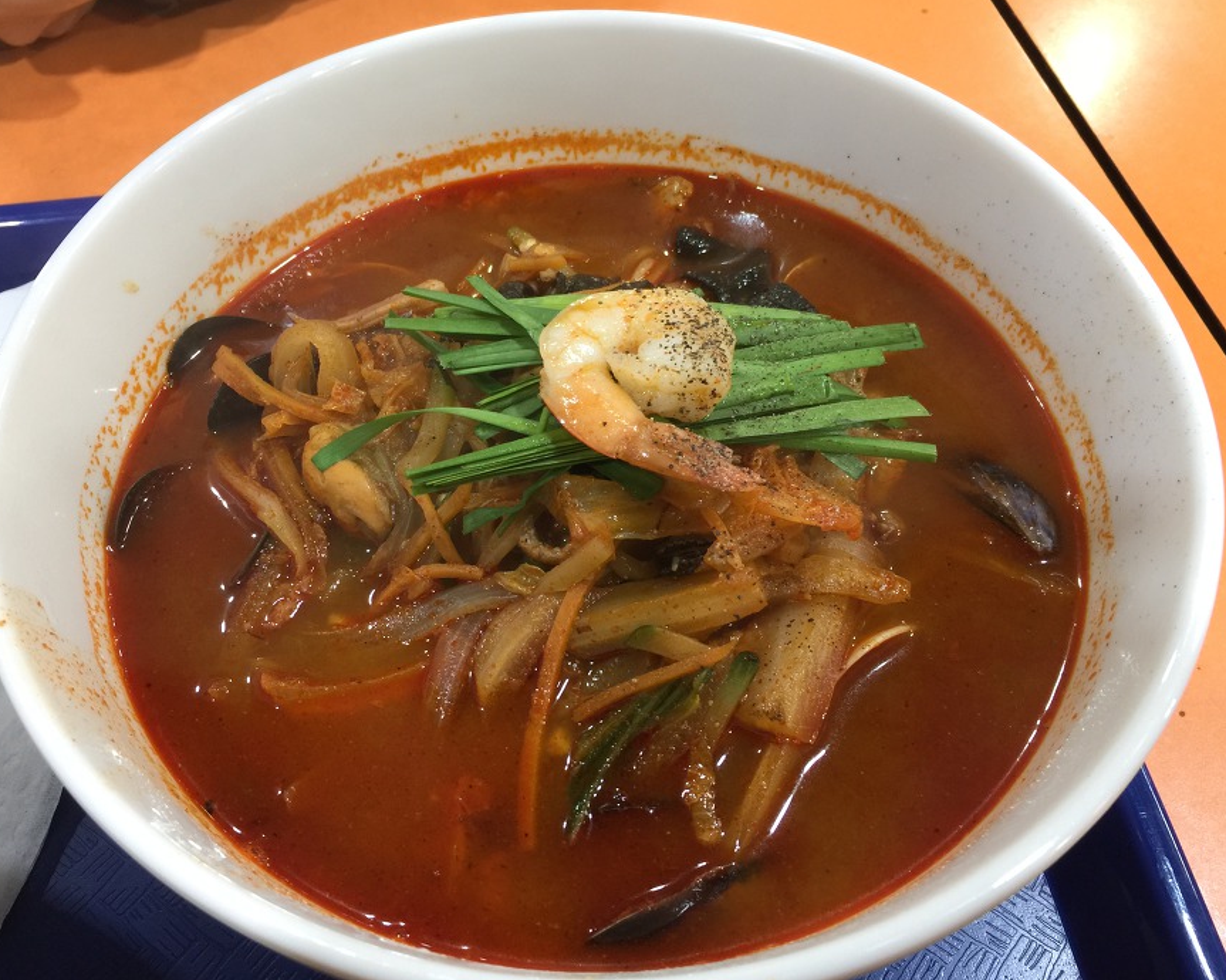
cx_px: 606
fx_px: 1125
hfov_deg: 57.2
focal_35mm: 31
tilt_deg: -54.6
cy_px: 484
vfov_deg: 47.1
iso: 50
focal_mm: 4.15
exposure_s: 1/30
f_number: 2.2
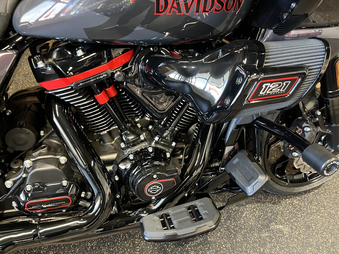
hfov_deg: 67.3
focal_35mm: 26
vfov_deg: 53.1
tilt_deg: -38.4
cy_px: 127
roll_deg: -5.1
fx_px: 255
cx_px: 170
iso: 500
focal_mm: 5.1
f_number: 1.6
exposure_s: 1/30
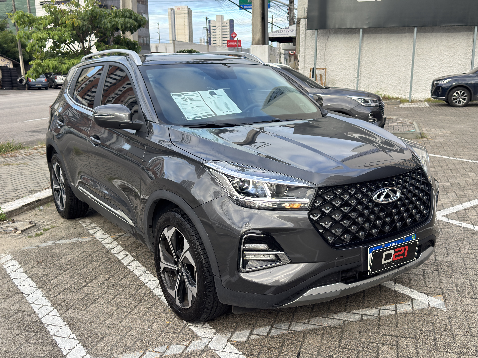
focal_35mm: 35
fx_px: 483
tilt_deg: -12.6
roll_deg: +0.7
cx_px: 239
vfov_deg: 40.7
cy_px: 179
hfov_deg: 52.6
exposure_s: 1/604
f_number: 1.78
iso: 100
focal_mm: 6.76
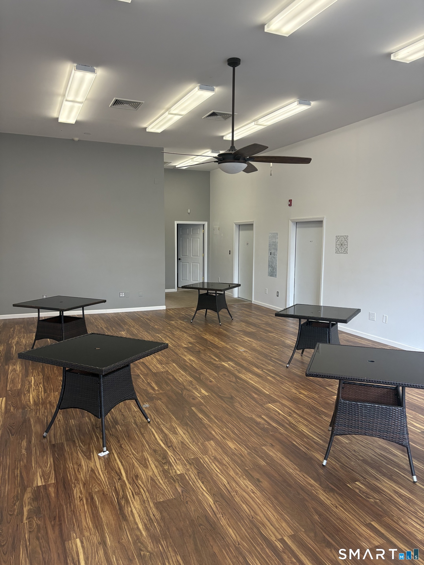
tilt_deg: -5.5
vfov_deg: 67.3
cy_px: 282
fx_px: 425
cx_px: 212
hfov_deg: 53.1
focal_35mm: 26
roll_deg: +0.2
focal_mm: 5.96
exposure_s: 1/120
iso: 160
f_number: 1.6
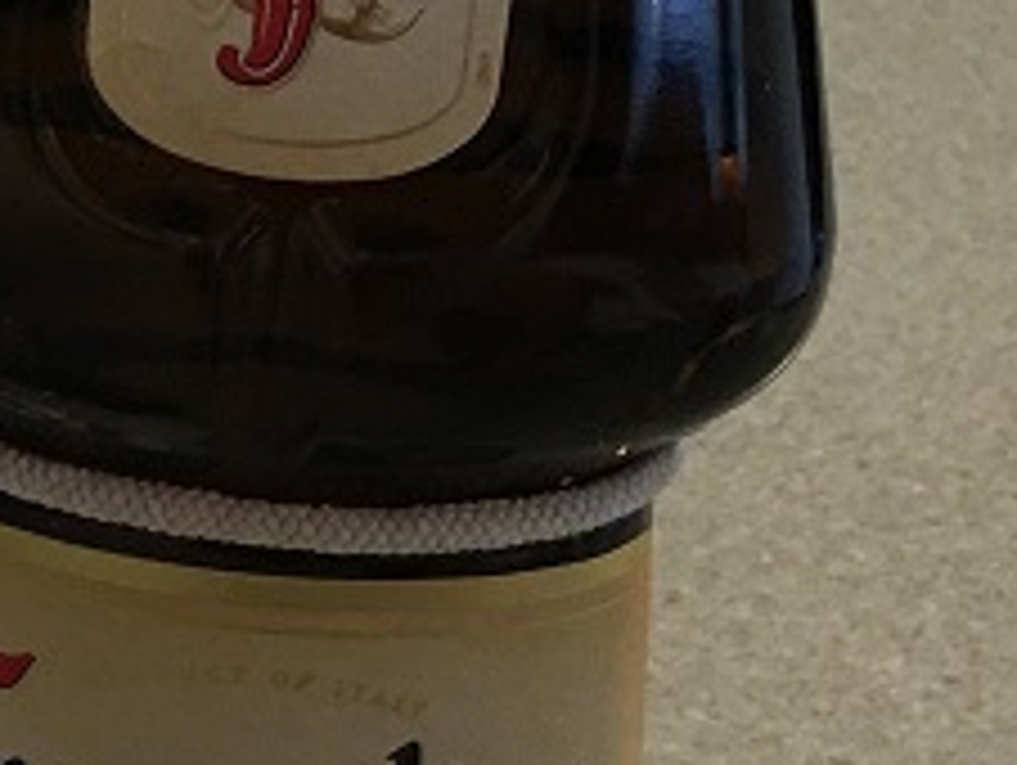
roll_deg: -1.8
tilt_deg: -32.0
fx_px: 4559
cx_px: -414
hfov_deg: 12.2
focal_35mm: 155
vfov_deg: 9.4
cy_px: 954
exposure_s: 1/30
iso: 80
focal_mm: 4.15
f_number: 2.2
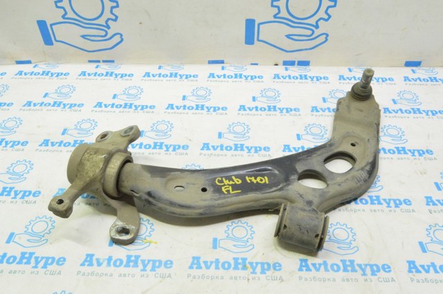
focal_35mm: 33
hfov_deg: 57.3
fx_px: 406
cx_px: 222
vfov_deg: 39.9
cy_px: 147
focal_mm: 22
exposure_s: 1/20
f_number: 20
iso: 6400
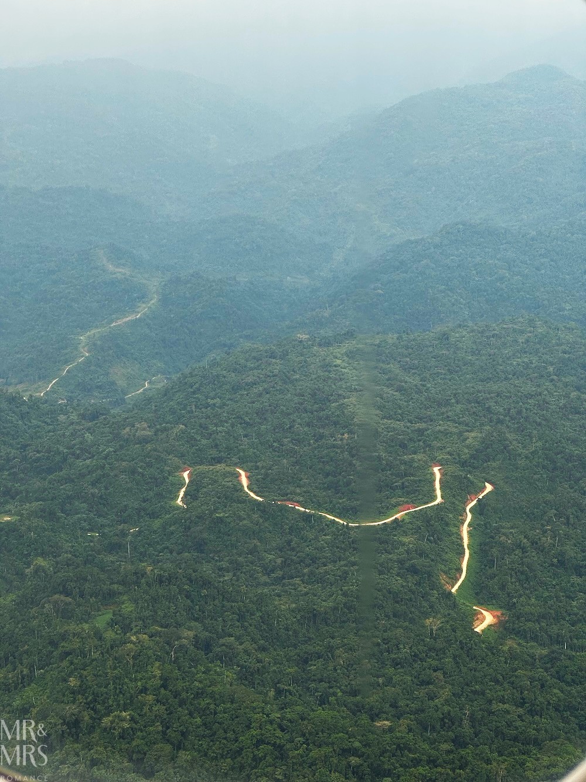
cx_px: 293
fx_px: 1738
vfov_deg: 25.3
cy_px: 391
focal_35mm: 77
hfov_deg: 19.1
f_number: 2.8
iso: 32
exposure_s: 1/272
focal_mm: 9
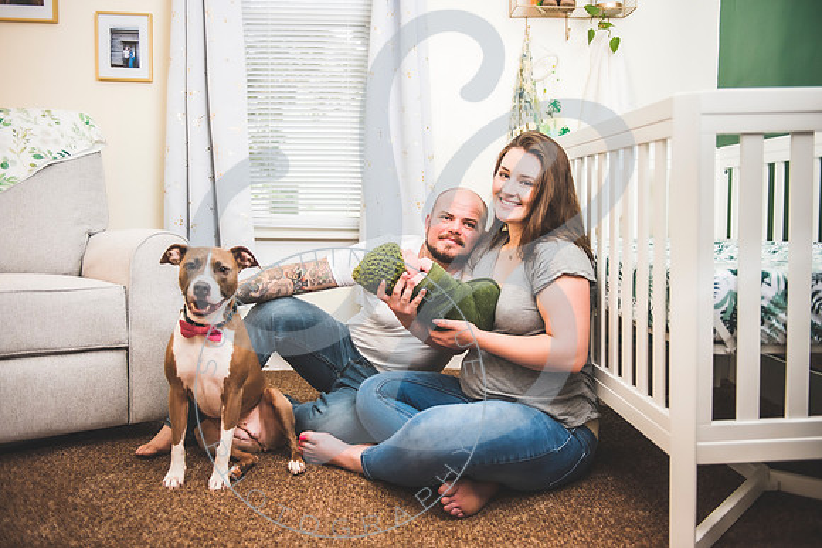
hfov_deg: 58.4
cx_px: 410
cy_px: 274
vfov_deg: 40.9
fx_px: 735
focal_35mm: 32
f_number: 2.8
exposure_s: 1/160
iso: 640
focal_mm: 32
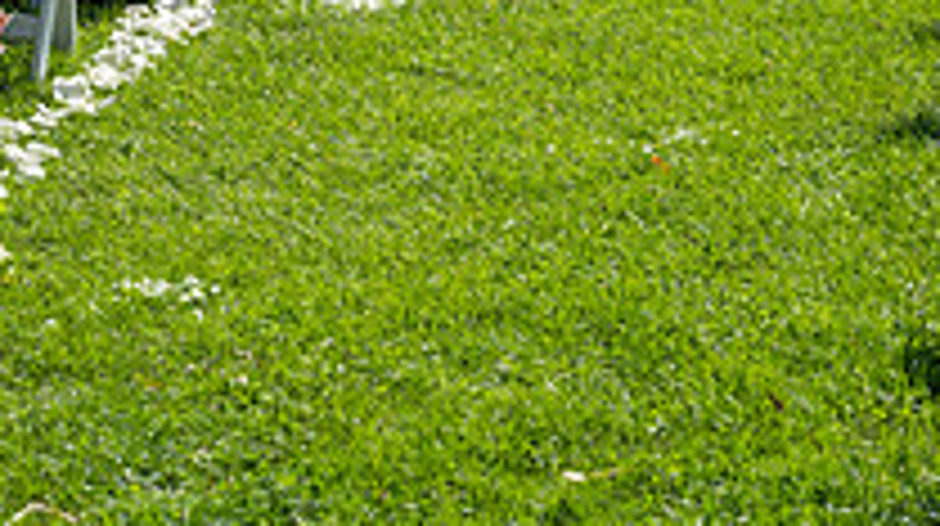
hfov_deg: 13.6
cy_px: -477
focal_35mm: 158
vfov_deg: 7.4
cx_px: 479
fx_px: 3934
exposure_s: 1/320
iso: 100
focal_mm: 70
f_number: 6.3
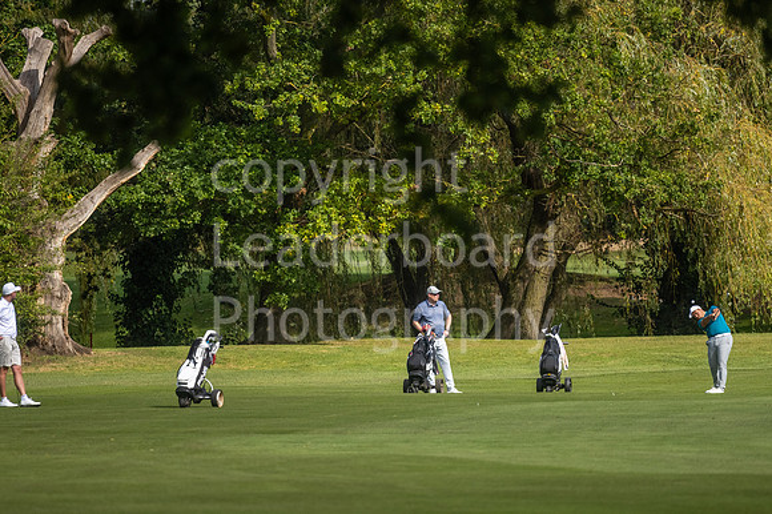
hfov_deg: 4.6
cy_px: 257
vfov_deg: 3.1
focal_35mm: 450
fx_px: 9644
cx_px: 386
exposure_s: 1/4000
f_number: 4
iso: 400
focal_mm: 300
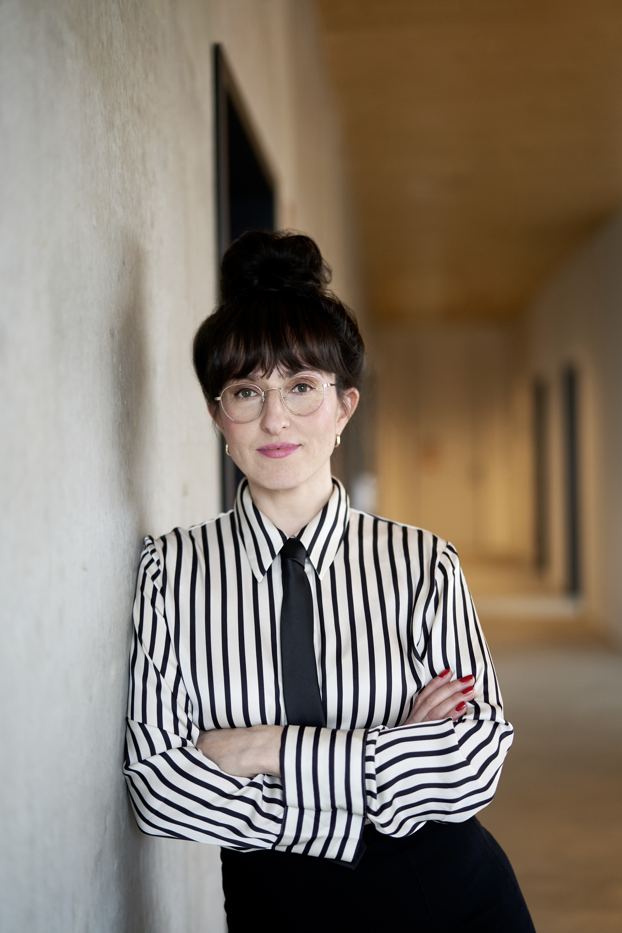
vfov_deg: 39.6
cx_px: 311
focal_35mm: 50
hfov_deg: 27.0
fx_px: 1296
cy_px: 466
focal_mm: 50
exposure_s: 1/250
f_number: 1.4
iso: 400
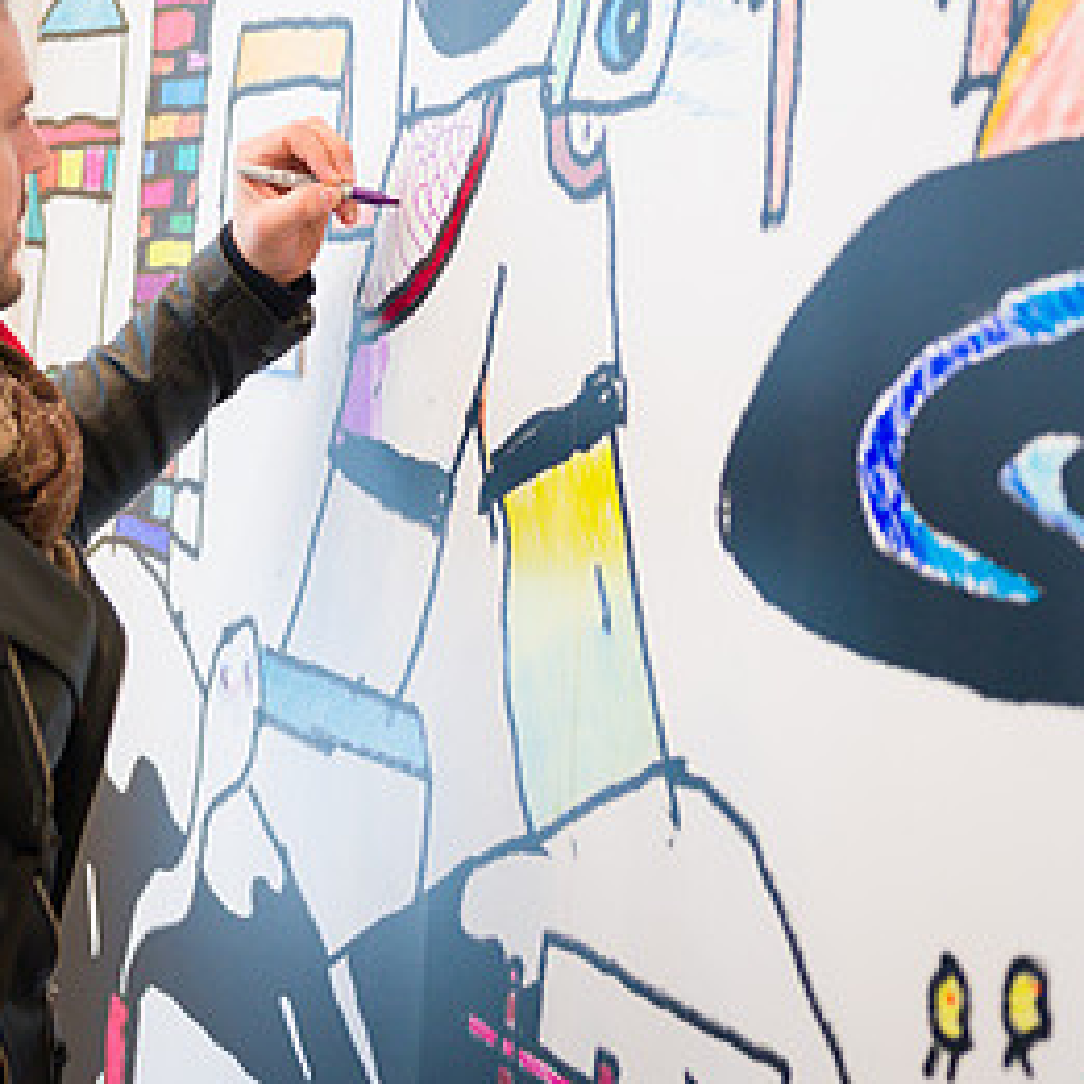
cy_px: 341
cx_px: 490
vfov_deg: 20.8
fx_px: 2941
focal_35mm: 83
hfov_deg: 20.9
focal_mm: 44
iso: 2500
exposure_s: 1/200
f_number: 3.5
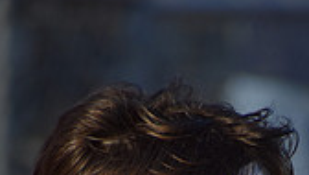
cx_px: 253
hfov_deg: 1.3
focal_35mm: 1626
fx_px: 13340
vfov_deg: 0.7
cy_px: 472
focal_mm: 300
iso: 400
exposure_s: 1/1600
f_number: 6.3
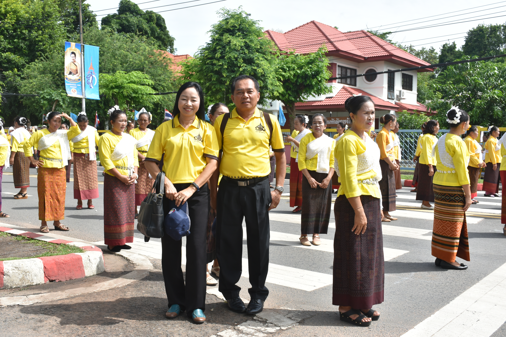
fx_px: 548
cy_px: 168
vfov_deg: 34.2
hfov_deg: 49.6
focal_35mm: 39
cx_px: 253
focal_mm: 26
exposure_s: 1/320
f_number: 9
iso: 200
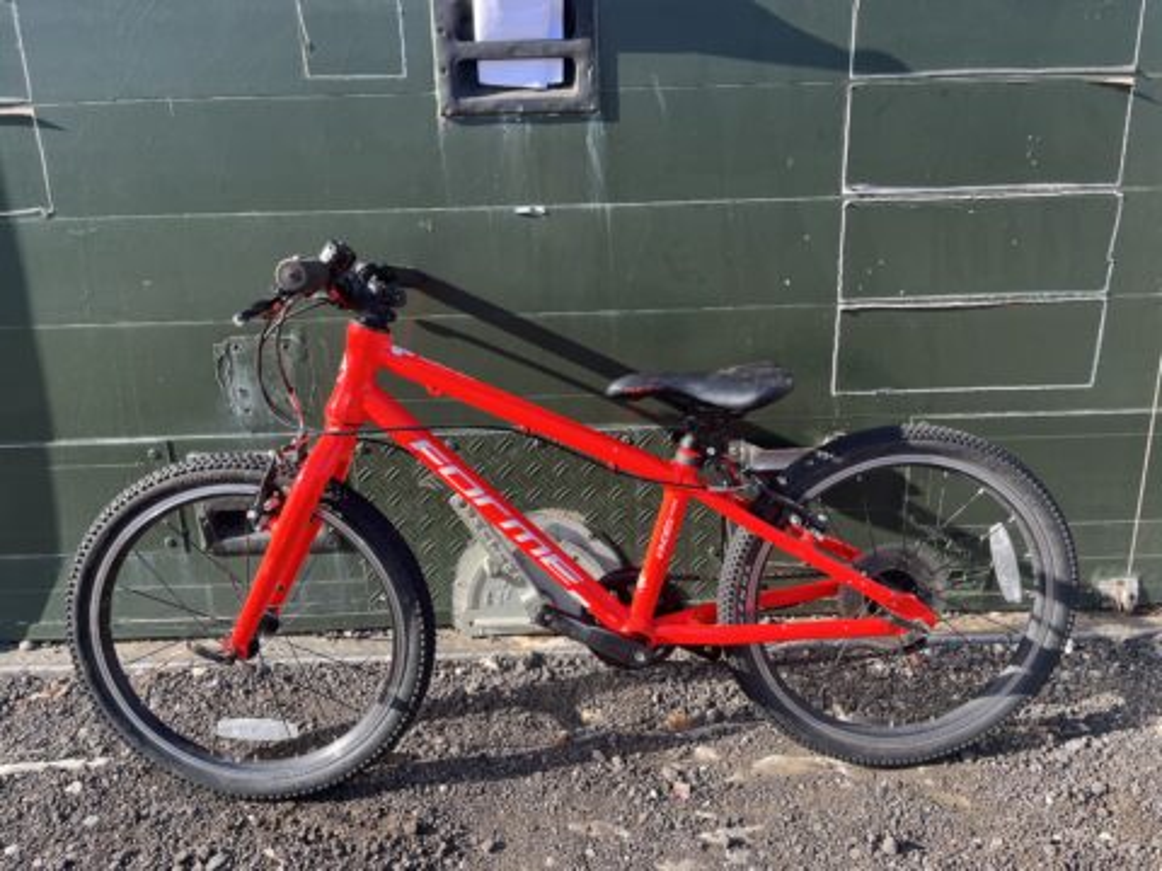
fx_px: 873
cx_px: 581
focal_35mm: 26
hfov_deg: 67.3
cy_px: 436
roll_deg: +4.6
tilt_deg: -18.2
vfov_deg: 53.1
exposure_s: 1/718
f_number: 1.6
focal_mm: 5.1
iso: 50
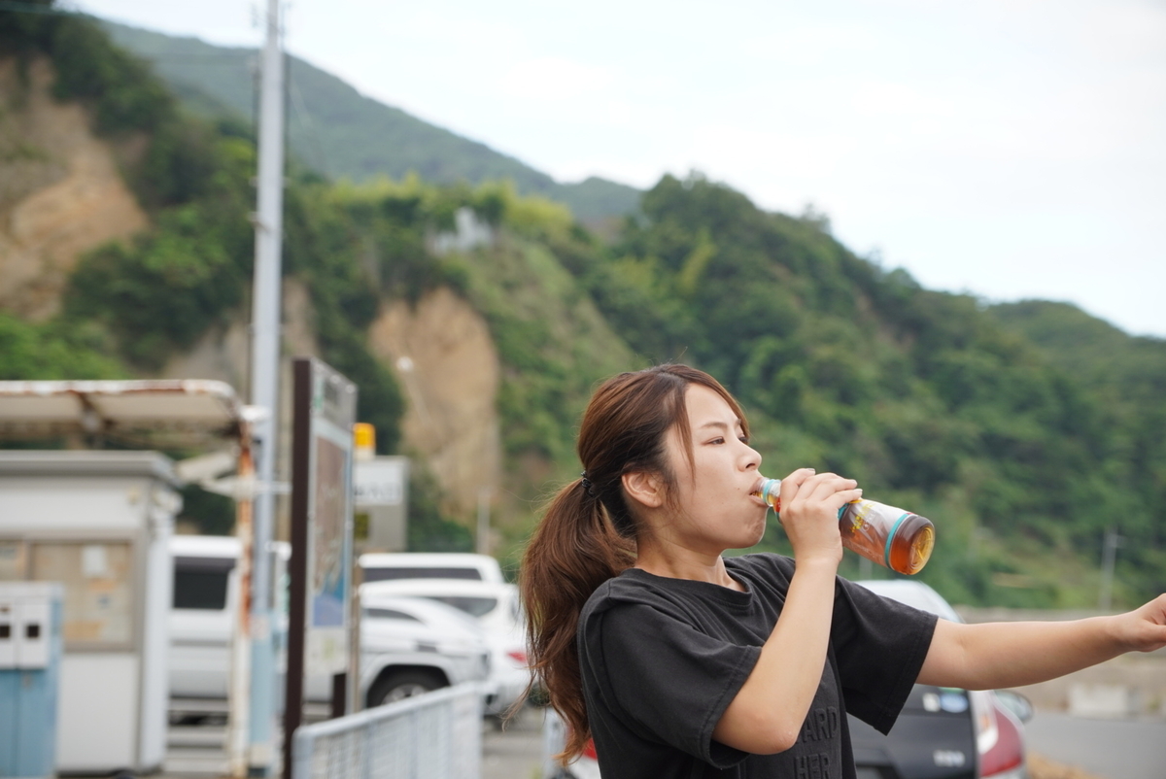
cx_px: 583
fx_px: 3403
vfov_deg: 13.1
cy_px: 390
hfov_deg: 19.4
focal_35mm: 105
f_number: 4
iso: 250
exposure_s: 1/500
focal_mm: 70
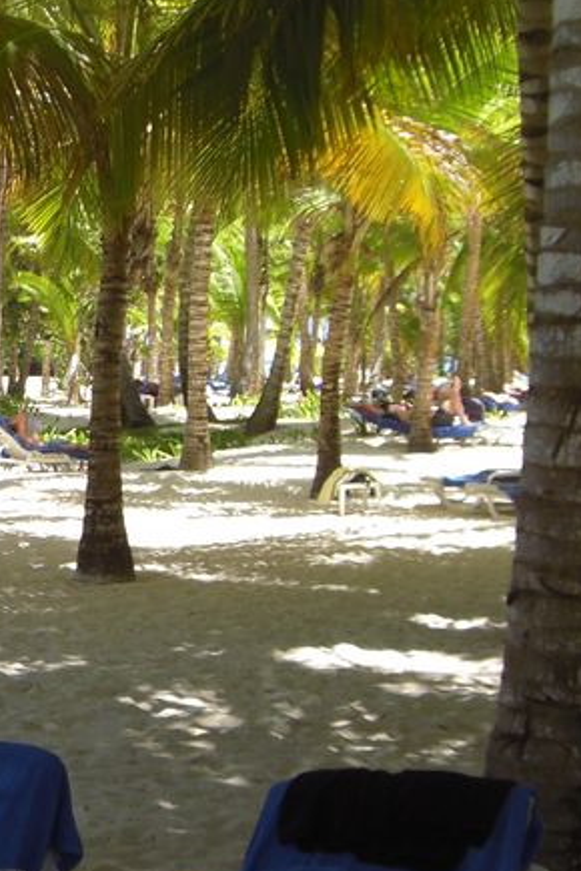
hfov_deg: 14.3
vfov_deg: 21.9
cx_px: -114
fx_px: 2251
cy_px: 404
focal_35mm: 93
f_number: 2.7
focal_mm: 6.2
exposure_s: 1/400
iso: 64
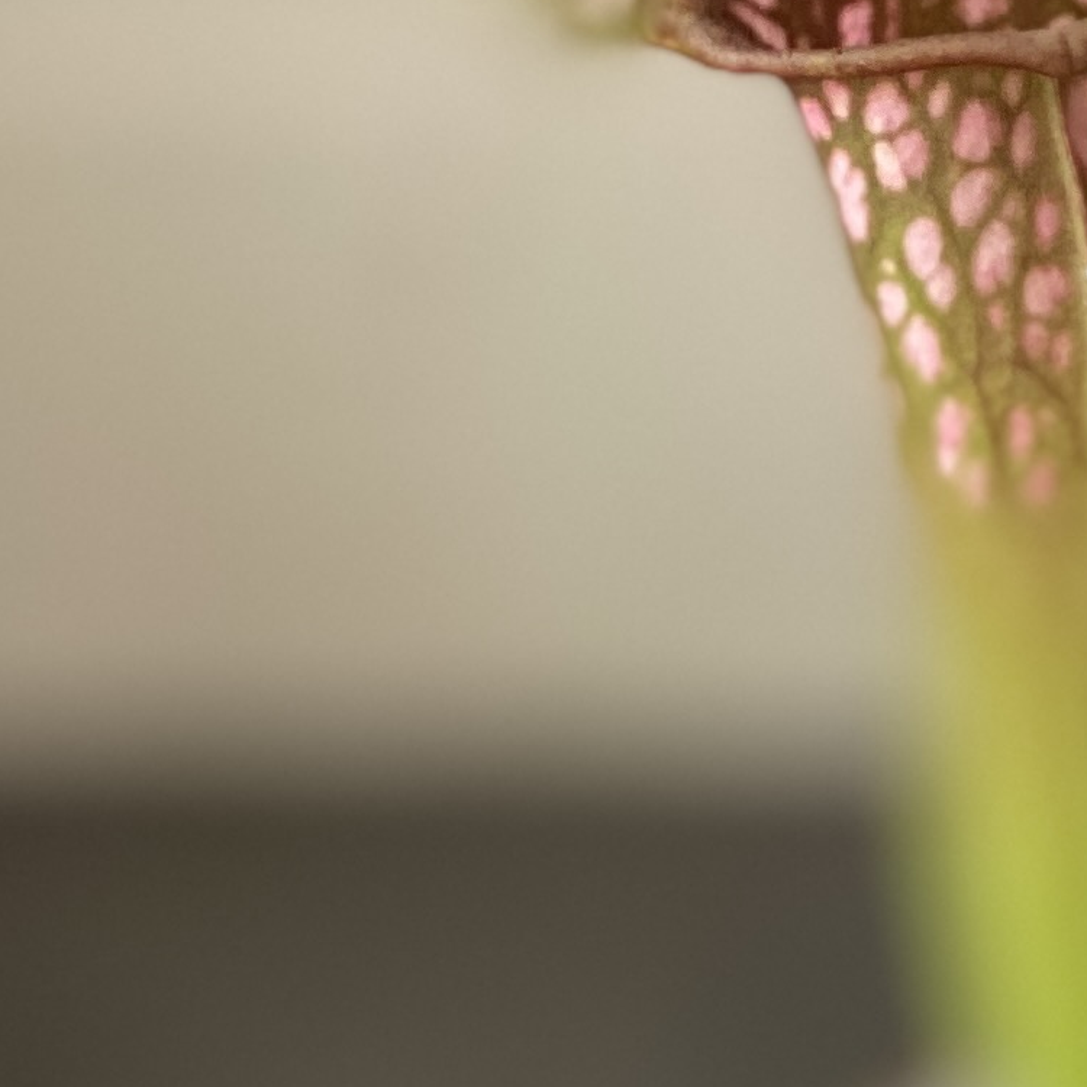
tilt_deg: -32.3
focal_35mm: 247
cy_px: 2554
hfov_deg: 6.9
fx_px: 8775
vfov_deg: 6.7
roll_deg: -1.6
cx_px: 2162
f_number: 2
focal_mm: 6
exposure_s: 1/122
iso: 80
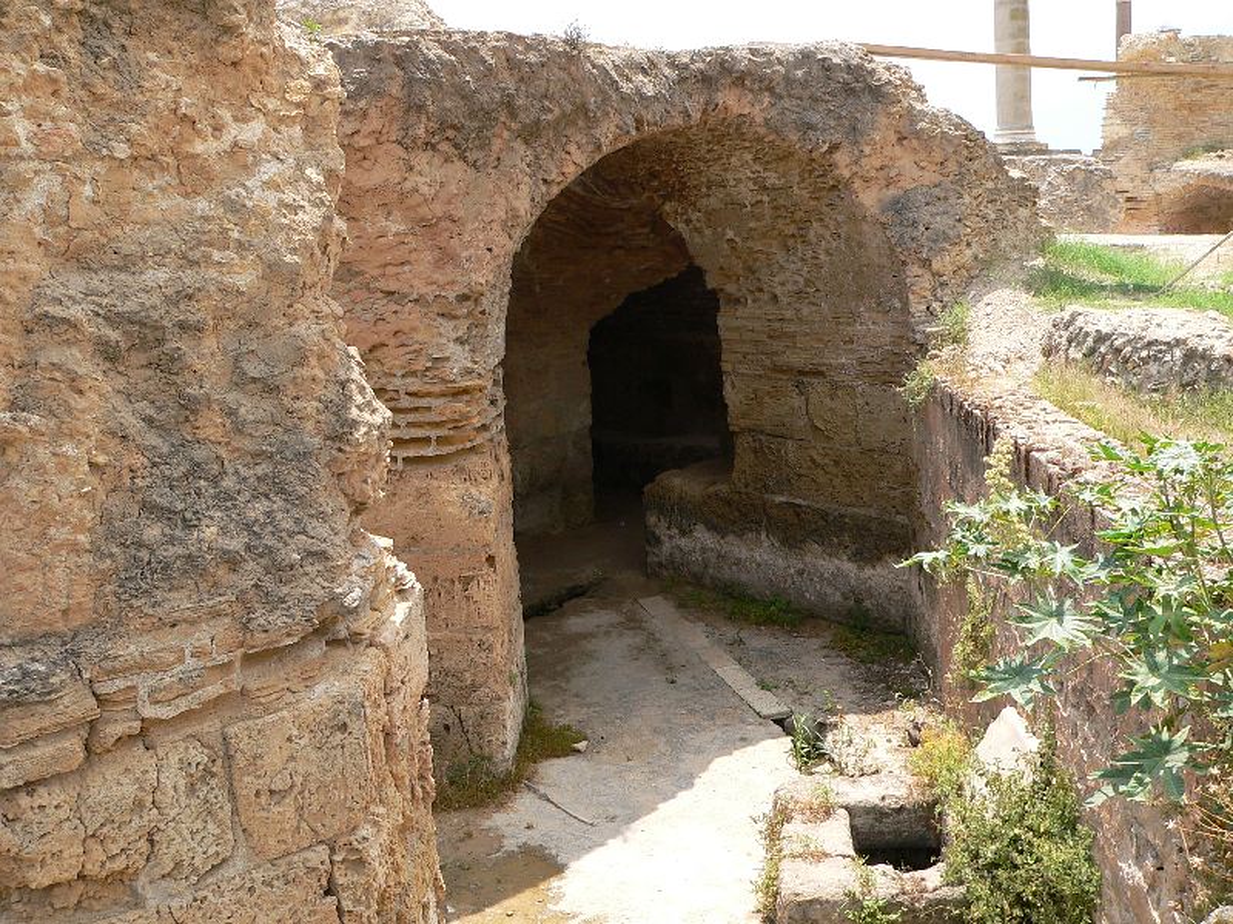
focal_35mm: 36
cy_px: 462
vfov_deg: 39.7
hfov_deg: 51.4
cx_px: 616
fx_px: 1282
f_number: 4
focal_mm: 6
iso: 80
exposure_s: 1/400
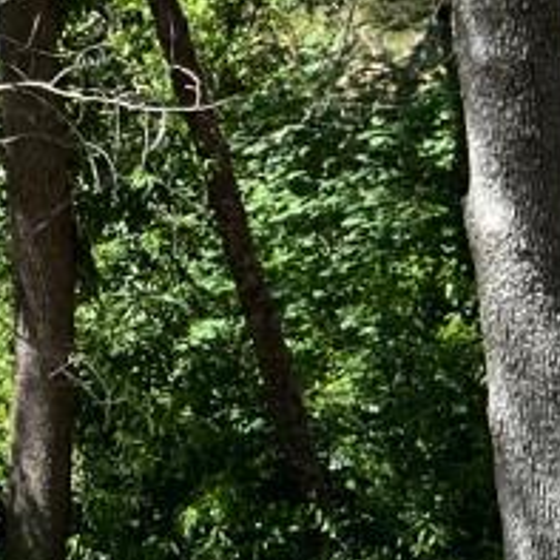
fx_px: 3203
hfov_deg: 8.7
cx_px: -955
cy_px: -141
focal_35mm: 175
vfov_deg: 9.8
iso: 50
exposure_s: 1/1377
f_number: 1.5
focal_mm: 5.7
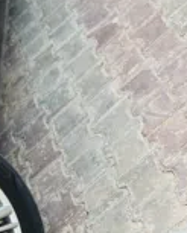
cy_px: 31
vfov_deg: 11.7
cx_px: -106
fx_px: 1124
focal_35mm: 163
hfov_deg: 9.2
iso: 125
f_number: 1.78
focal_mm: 6.86
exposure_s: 1/81
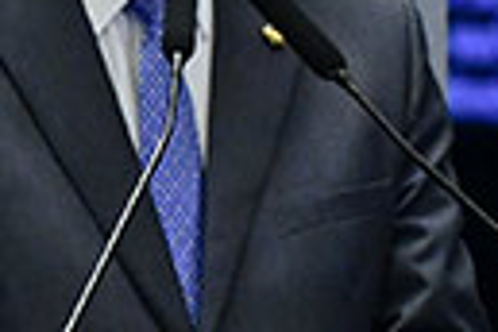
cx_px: 1073
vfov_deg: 1.1
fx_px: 16543
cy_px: 506
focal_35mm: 1196
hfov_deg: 1.7
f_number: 2.8
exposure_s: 1/200
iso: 1600
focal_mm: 120
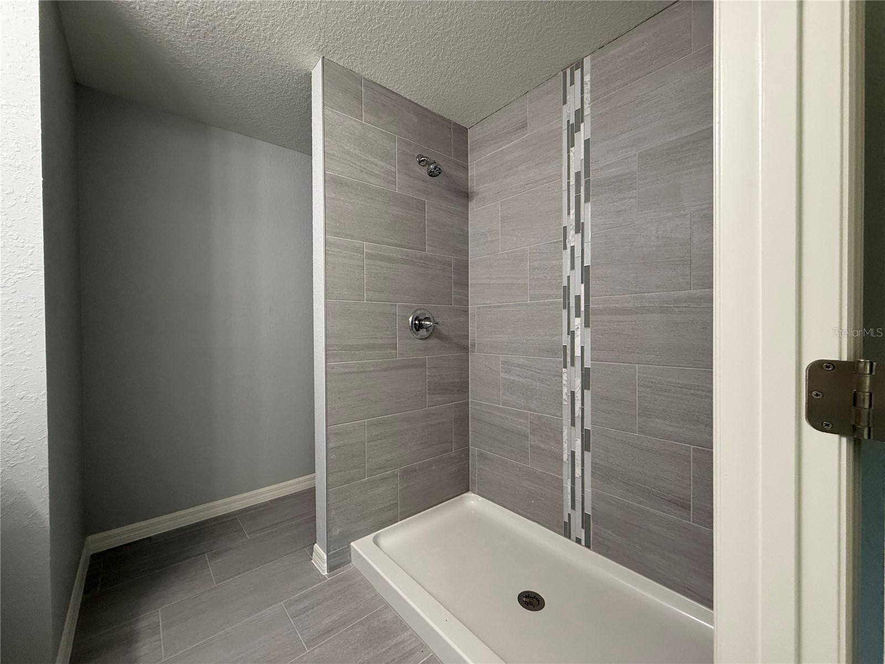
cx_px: 442
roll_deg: +0.7
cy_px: 332
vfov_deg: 85.7
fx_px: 358
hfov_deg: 102.1
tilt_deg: -0.4
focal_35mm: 14
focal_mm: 2.22
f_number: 2.2
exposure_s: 1/120
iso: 320
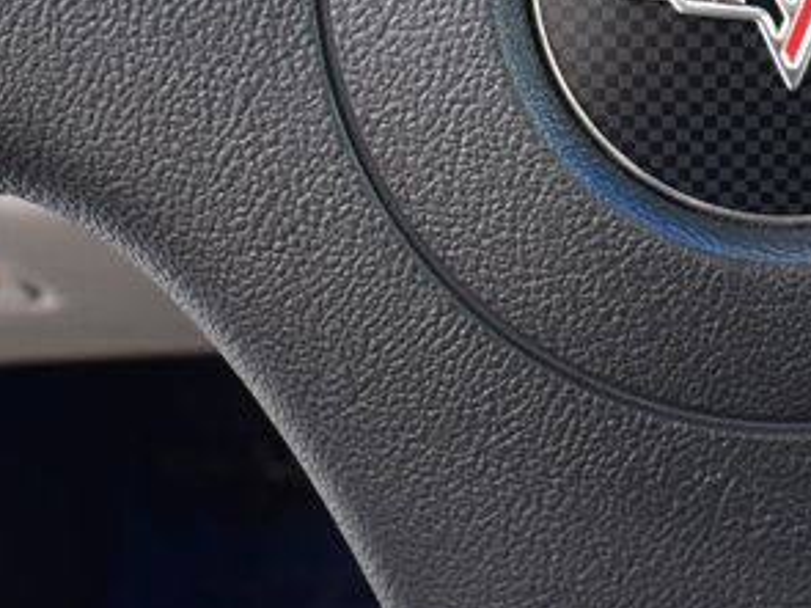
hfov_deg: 21.0
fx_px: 2108
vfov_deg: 16.2
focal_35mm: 90
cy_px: 39
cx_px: 811
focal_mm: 18
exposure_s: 1/15
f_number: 6.3
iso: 560
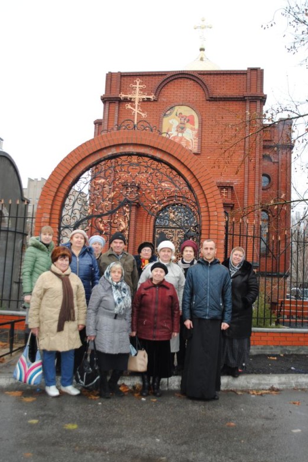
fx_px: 436
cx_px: 158
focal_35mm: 34
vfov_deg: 55.8
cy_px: 234
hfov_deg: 38.9
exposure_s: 1/60
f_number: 4
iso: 200
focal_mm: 22
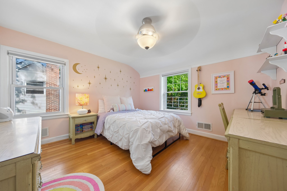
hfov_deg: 112.6
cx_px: 144
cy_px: 96
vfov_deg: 90.0
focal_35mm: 12
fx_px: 96
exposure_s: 1/20
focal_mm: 8
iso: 160
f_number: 5.6
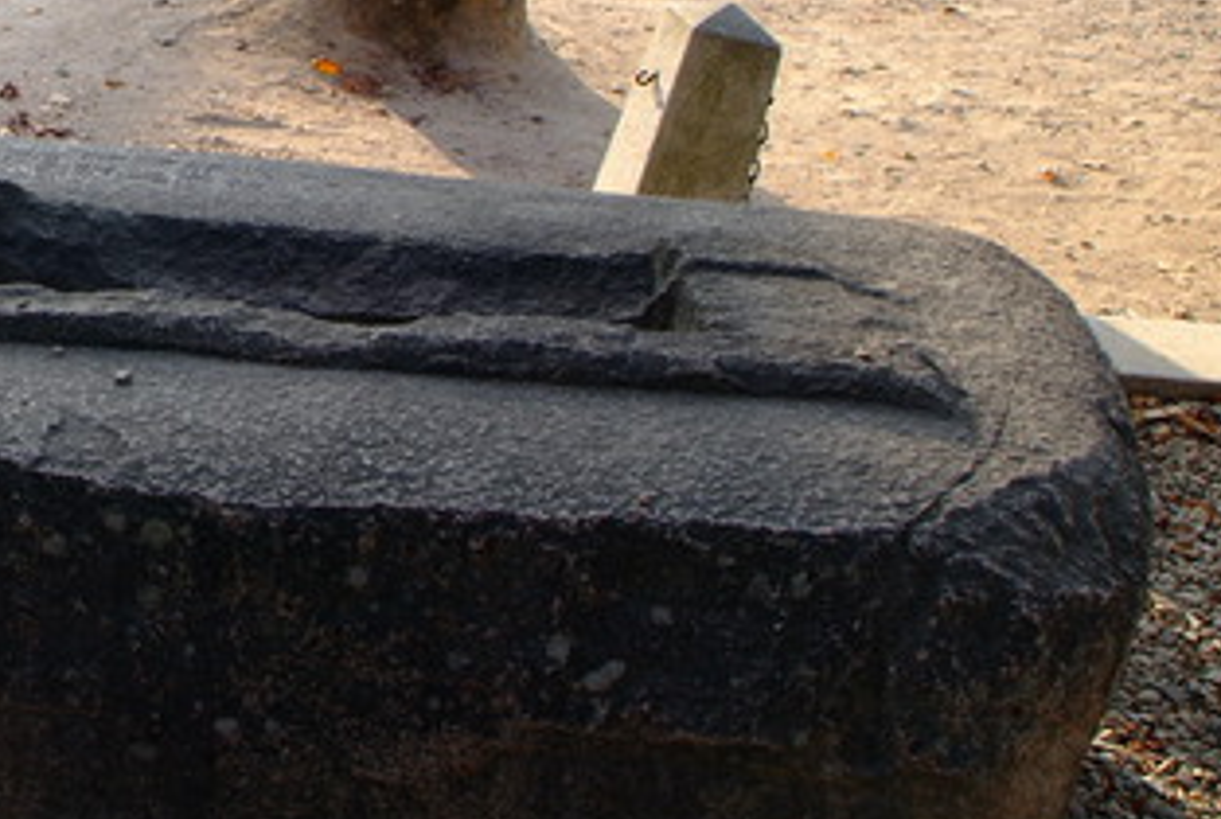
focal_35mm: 67
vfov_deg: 20.4
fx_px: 2277
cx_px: 92
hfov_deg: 28.7
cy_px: 410
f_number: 5.6
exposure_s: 1/125
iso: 100
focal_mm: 20
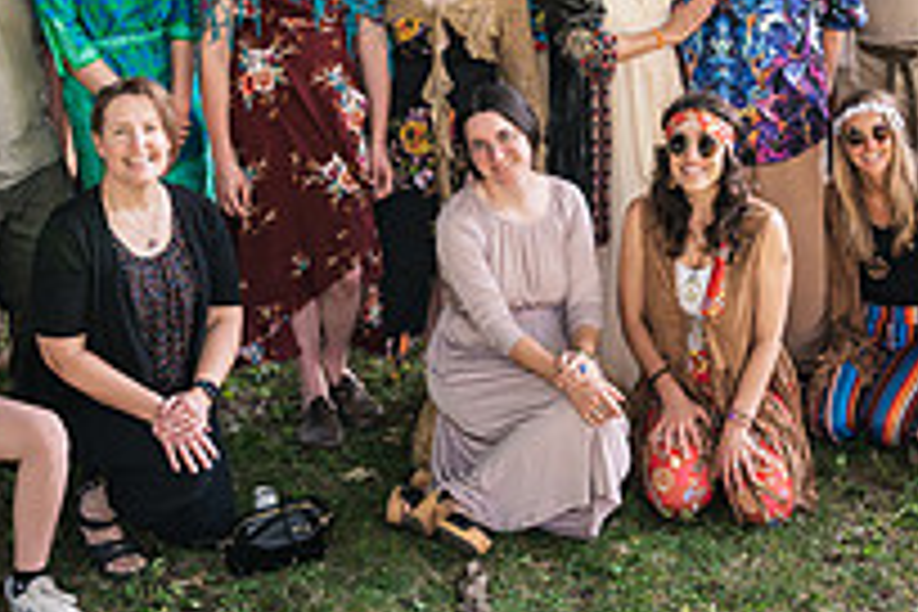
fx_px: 1887
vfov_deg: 18.1
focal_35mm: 74
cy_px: 58
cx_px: 698
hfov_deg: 27.0
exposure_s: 1/250
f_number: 5.6
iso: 800
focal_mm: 26
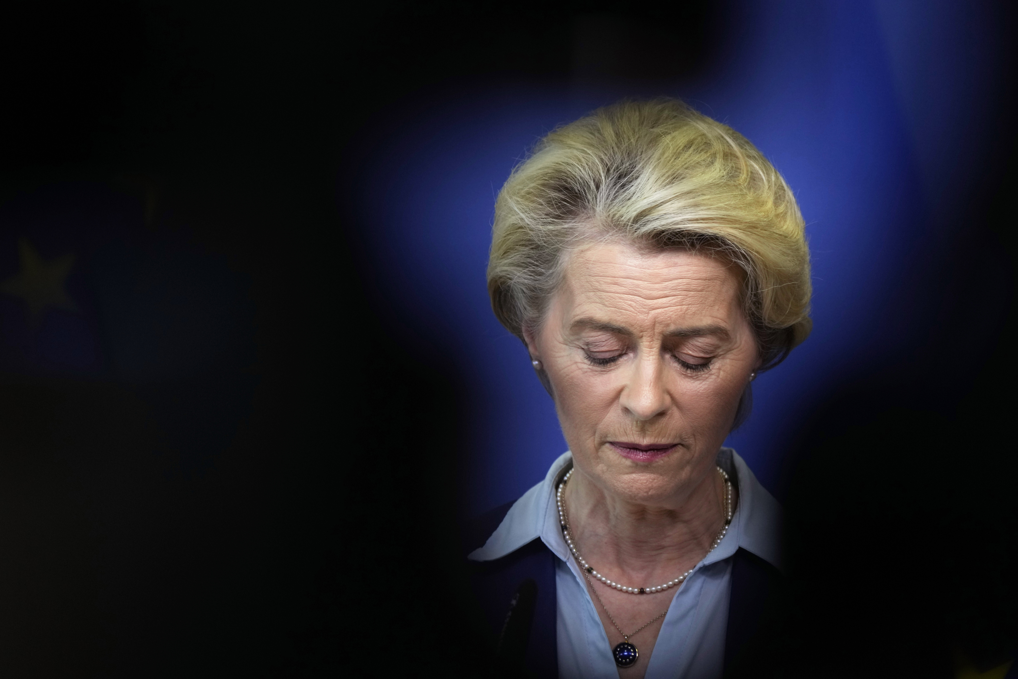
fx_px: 6079
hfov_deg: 9.6
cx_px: 509
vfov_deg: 6.4
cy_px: 340
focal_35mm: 215
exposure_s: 1/250
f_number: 5.6
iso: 1600
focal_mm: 215
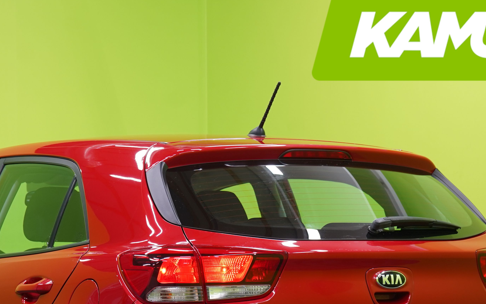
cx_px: 179
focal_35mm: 136
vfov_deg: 9.6
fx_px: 1801
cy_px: 310
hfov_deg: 15.3
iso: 400
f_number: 5.6
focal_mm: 61
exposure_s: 1/25
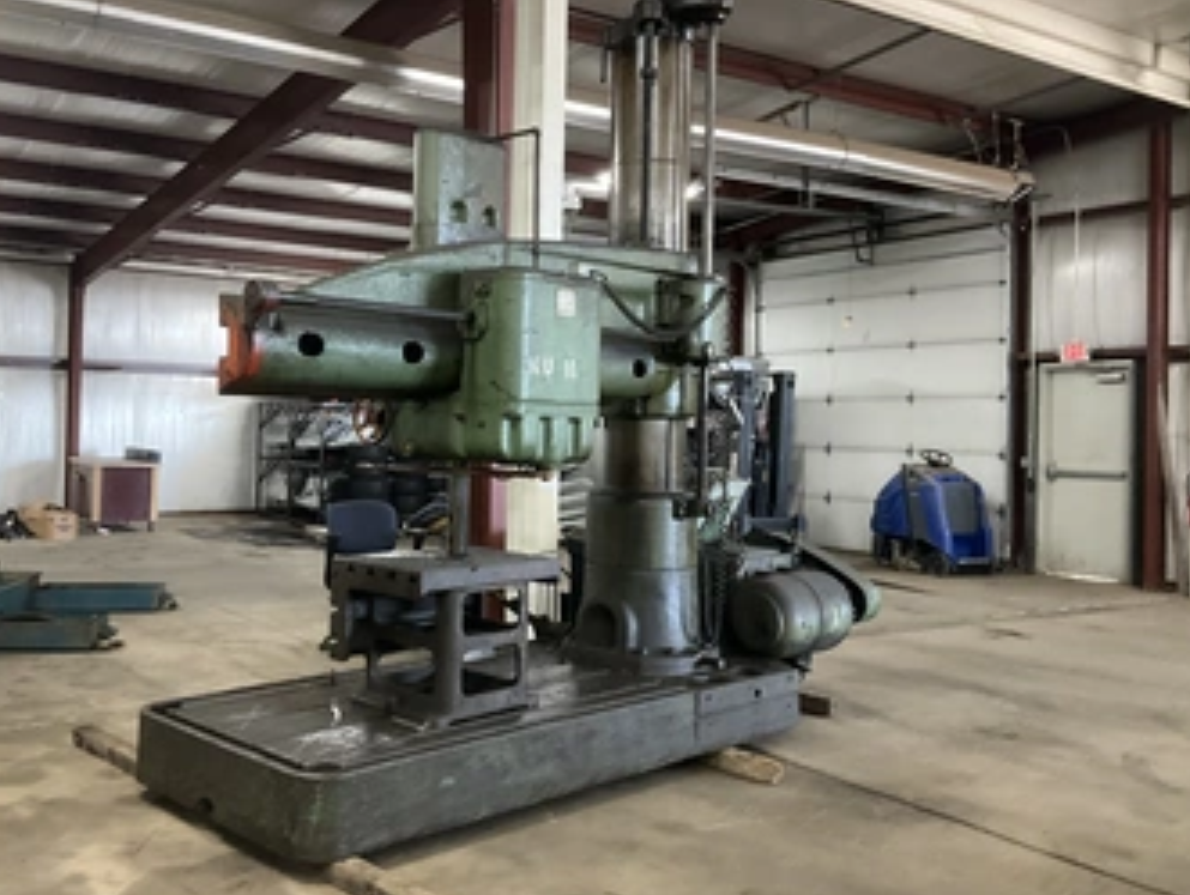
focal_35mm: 35
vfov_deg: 40.7
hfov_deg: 52.5
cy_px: 417
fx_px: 1205
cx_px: 525
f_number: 1.8
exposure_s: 1/60
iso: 250
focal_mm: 3
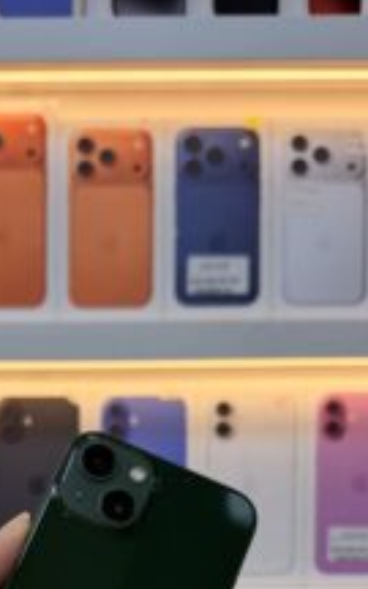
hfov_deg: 21.6
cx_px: 56
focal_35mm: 59
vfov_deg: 31.3
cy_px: 624
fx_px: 947
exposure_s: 1/535
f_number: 1.78
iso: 80
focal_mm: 6.76
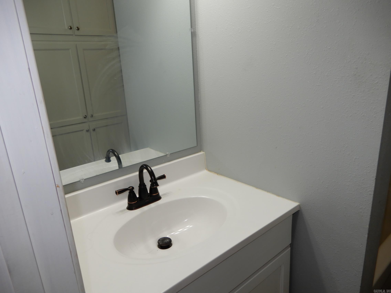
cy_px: 146
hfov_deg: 71.6
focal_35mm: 24
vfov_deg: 56.8
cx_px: 196
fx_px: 271
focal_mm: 4.3
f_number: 3.4
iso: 80
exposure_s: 1/40
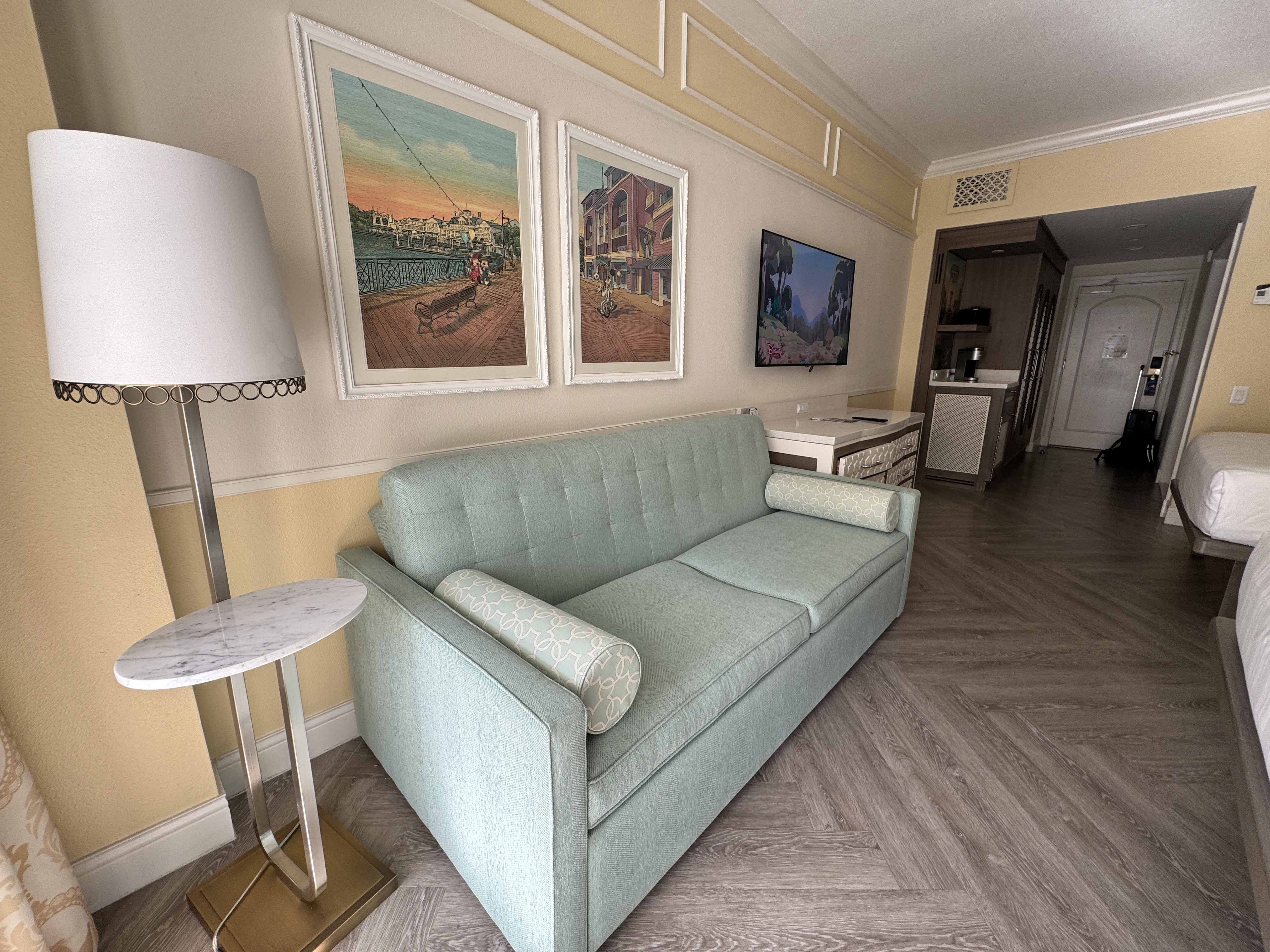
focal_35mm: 14
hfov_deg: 102.1
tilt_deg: -15.1
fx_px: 514
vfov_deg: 85.7
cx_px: 635
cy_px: 476
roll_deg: -0.4
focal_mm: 2.22
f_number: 2.2
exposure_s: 1/99
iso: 64
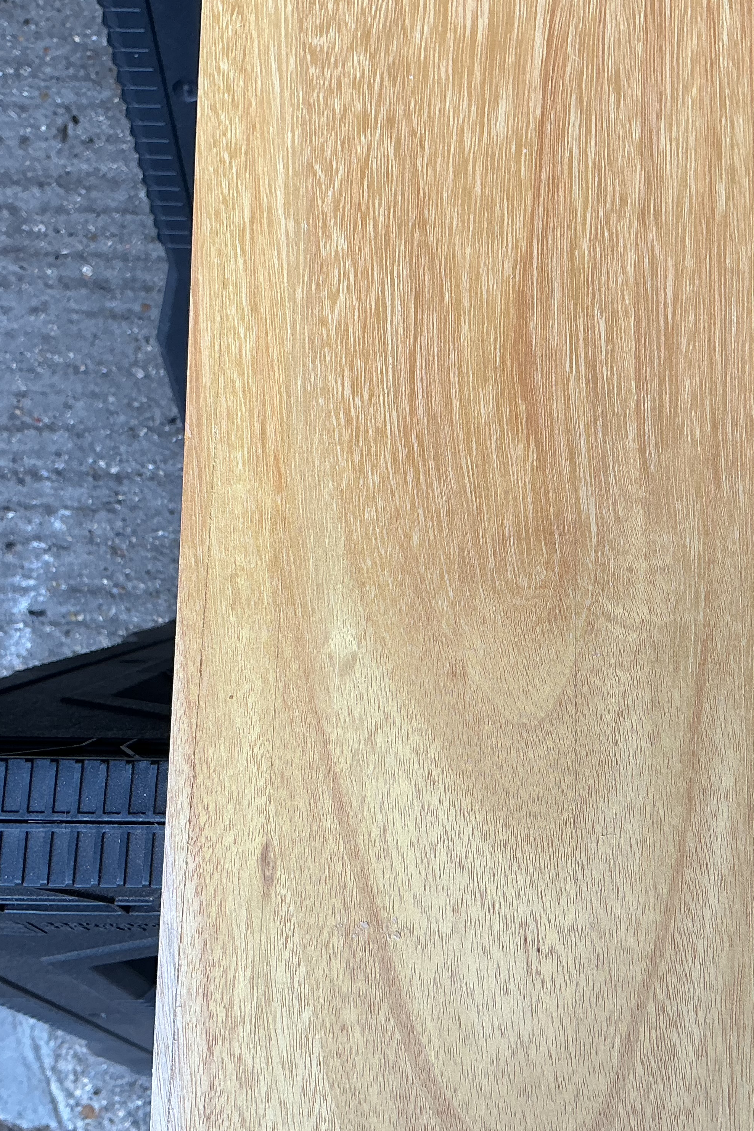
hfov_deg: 32.4
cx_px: 486
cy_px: 569
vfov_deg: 47.4
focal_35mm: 41
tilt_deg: -77.5
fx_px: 1288
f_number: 1.8
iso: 16
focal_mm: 3
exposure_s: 1/108
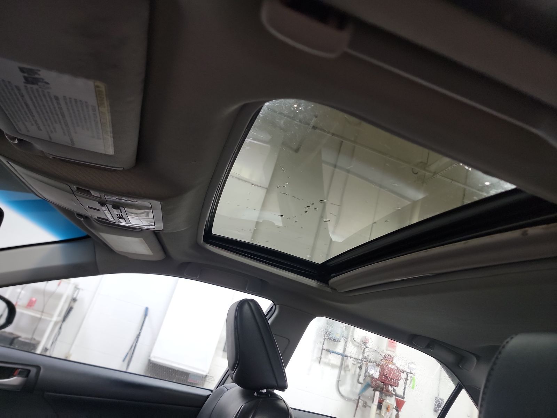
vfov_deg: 56.8
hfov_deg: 71.6
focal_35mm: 24
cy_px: 209
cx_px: 278
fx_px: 386
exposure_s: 1/59
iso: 521
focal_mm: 6.7
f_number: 1.8
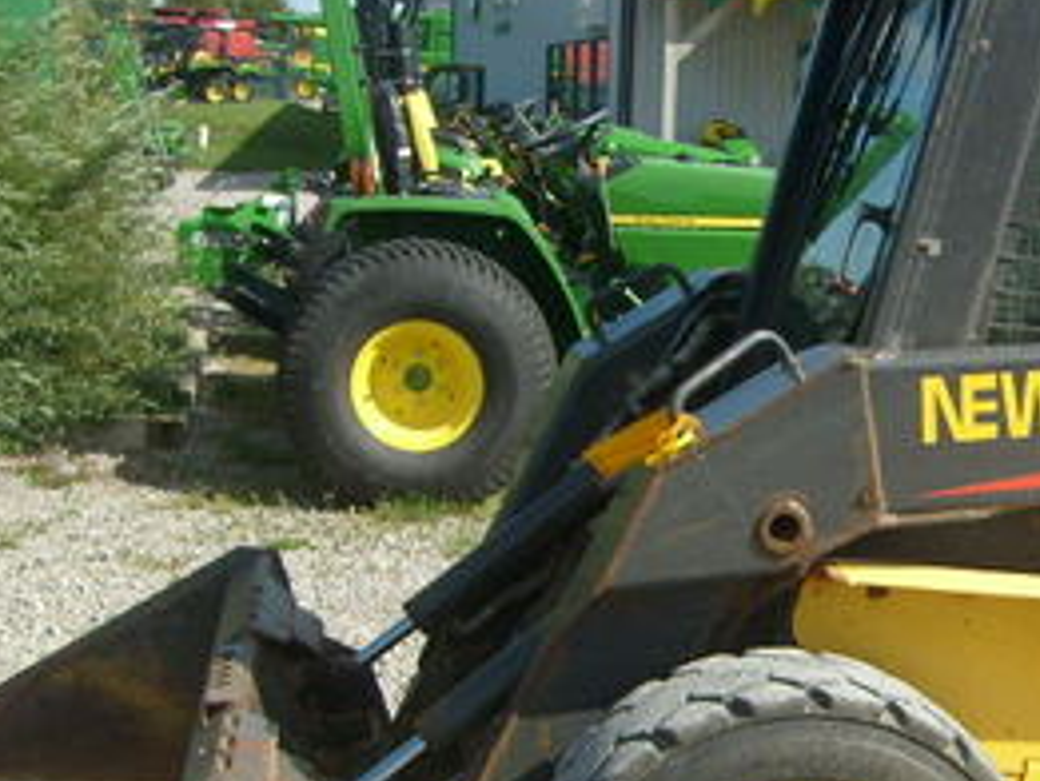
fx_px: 2194
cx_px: 869
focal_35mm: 73
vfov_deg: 20.1
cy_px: 534
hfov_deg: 26.1
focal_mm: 5.8
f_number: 7.1
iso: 80
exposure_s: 1/250
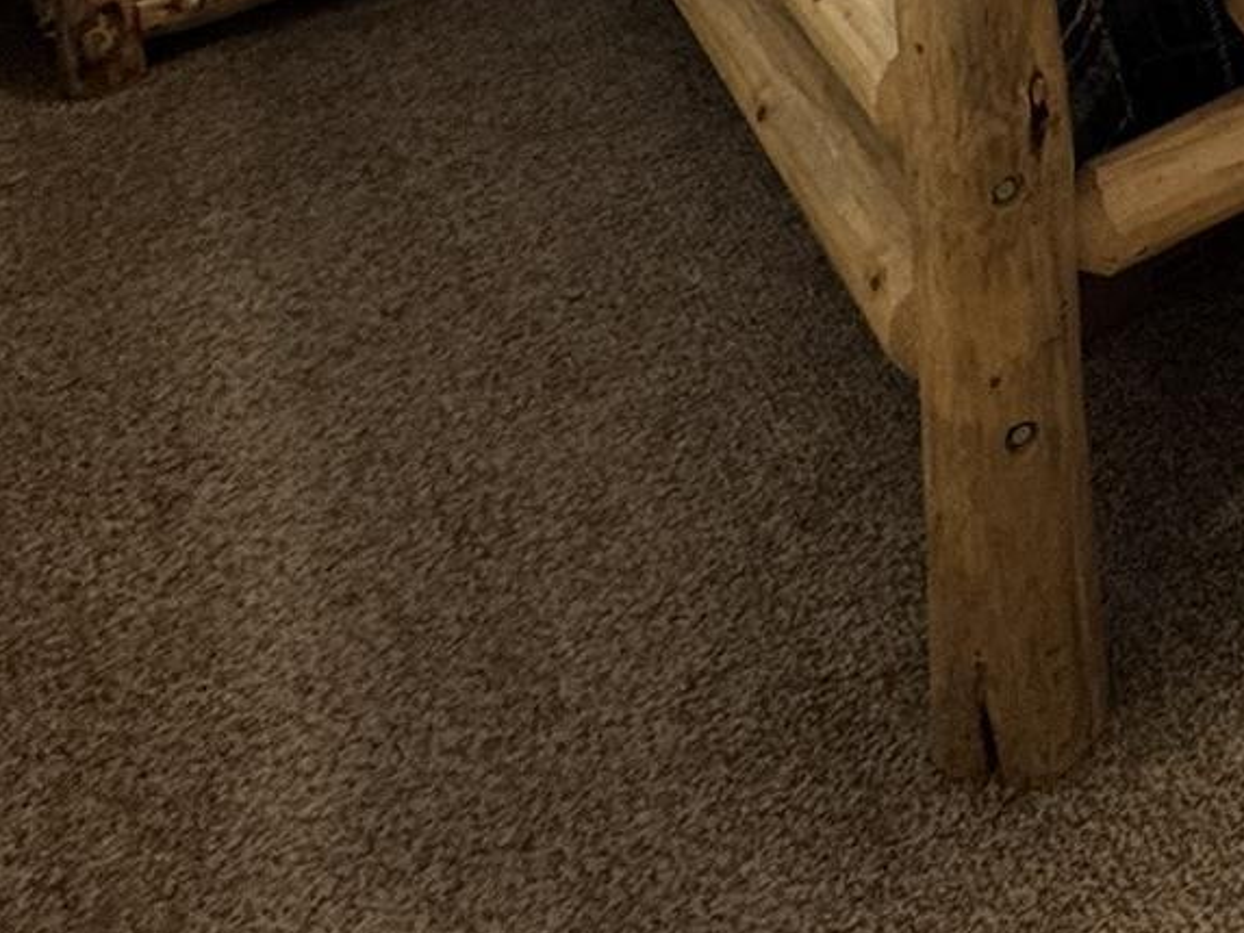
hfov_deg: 30.3
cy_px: -681
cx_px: 1613
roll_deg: +1.0
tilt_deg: -8.5
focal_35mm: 50
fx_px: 1797
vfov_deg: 21.2
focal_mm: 2.22
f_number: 2.2
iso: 200
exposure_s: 1/60
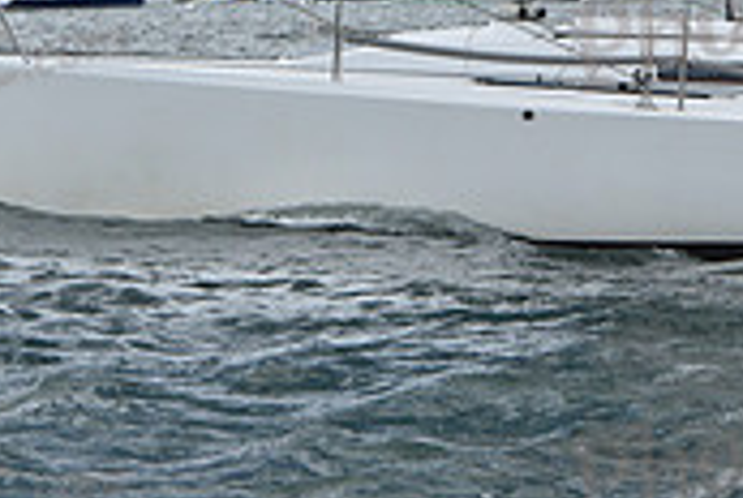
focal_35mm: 335
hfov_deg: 6.1
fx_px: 6926
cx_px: 352
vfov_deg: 4.1
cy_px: -182
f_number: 9
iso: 400
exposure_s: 1/1000
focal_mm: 100
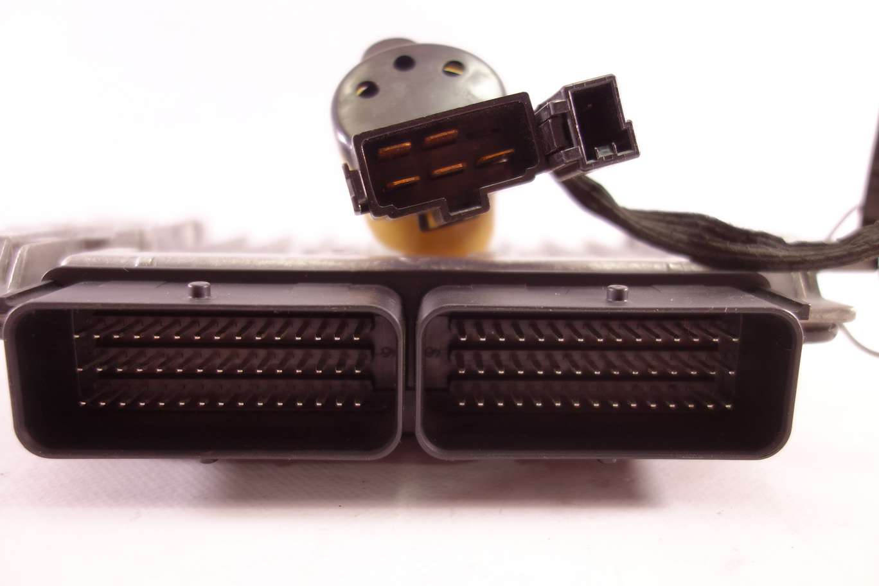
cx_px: 440
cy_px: 293
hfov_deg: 65.5
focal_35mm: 28
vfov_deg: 46.4
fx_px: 684
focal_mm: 10.4
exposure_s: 1/40
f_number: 2
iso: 200
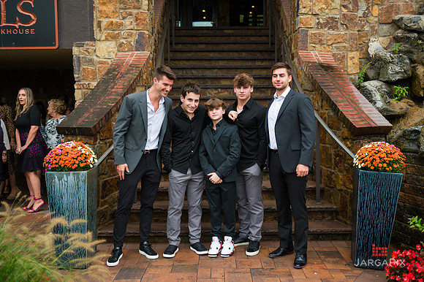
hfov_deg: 52.3
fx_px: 431
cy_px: 135
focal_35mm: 37
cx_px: 222
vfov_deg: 36.2
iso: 320
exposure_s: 1/500
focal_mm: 35
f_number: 4
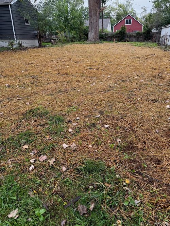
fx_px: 157
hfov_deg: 56.8
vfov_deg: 71.6
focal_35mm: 24
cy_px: 113
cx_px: 85
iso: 80
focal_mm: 6.76
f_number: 1.78
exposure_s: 1/166
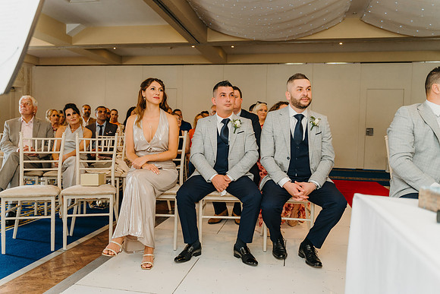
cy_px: 147
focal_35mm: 28
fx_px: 342
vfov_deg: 46.4
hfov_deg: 65.5
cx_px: 220
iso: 1000
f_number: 2.8
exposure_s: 1/200
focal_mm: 28
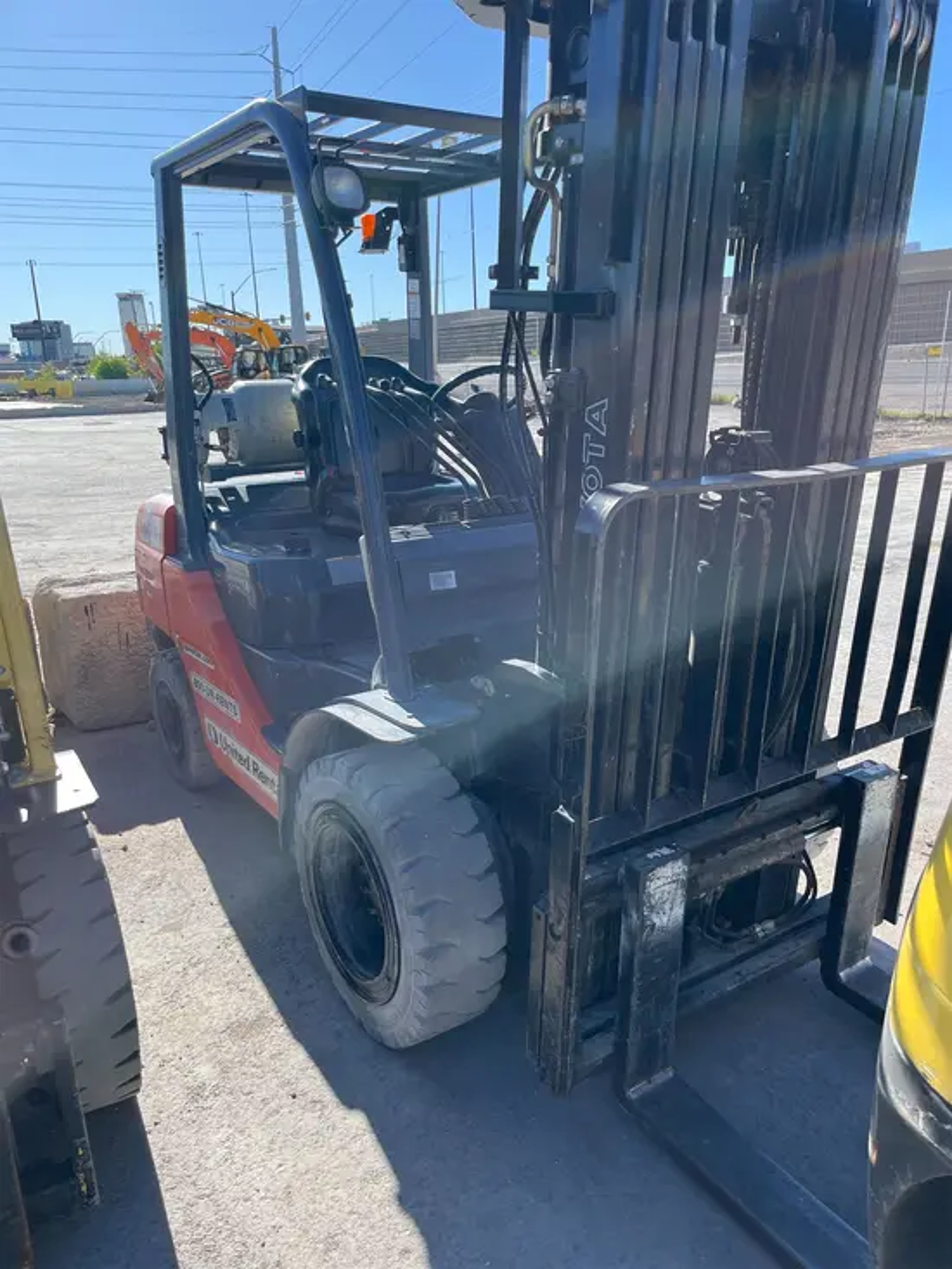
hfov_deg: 53.1
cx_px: 476
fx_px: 953
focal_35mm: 26
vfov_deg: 67.3
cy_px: 634
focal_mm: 5.1
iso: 50
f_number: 1.6
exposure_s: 1/1517
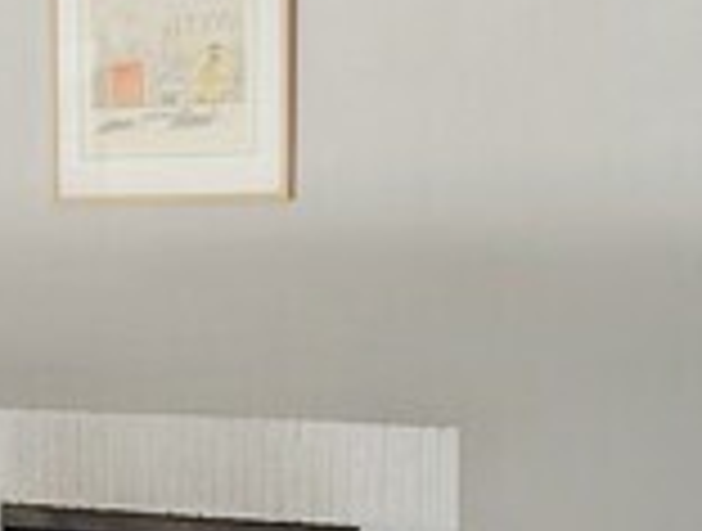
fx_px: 2075
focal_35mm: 102
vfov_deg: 14.3
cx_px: -72
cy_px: 549
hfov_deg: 18.5
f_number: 1.68
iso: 130
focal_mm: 6.9
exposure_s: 1/23.8
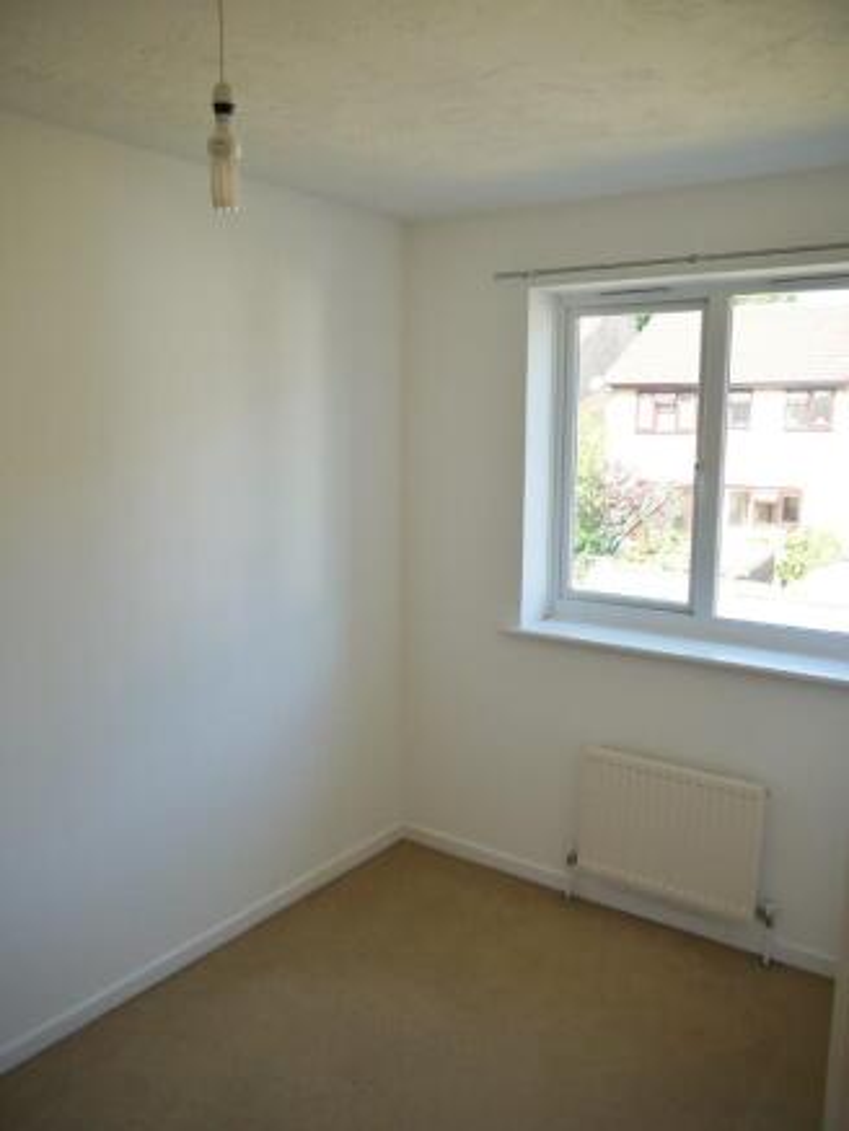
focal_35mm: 28
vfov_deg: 63.4
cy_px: 566
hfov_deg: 49.8
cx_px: 424
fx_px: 915
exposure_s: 1/100
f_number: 3.5
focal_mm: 14
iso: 160
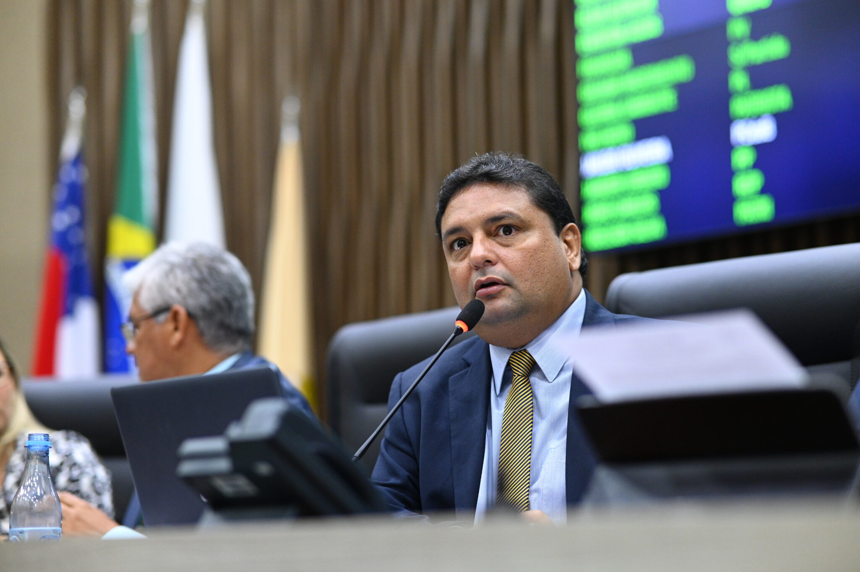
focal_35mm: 85
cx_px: 430
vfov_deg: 16.1
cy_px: 286
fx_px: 2029
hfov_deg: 23.9
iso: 2500
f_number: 2
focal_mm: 85
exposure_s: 1/200
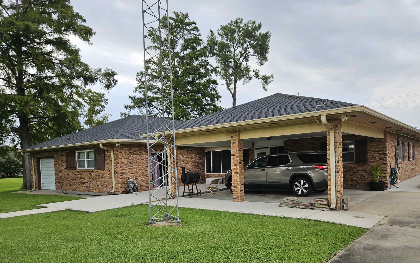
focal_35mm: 27
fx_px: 309
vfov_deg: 45.4
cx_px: 204
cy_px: 173
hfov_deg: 68.4
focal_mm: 5.4
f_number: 1.8
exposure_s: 1/585
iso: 25
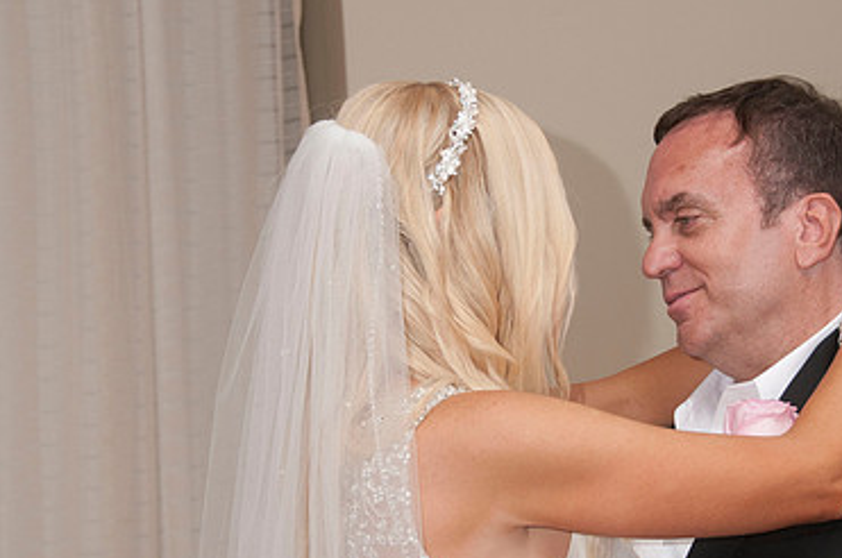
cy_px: 321
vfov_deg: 12.6
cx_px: 567
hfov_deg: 18.9
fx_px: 2522
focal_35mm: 108
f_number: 5.6
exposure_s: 1/60
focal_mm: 46
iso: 400
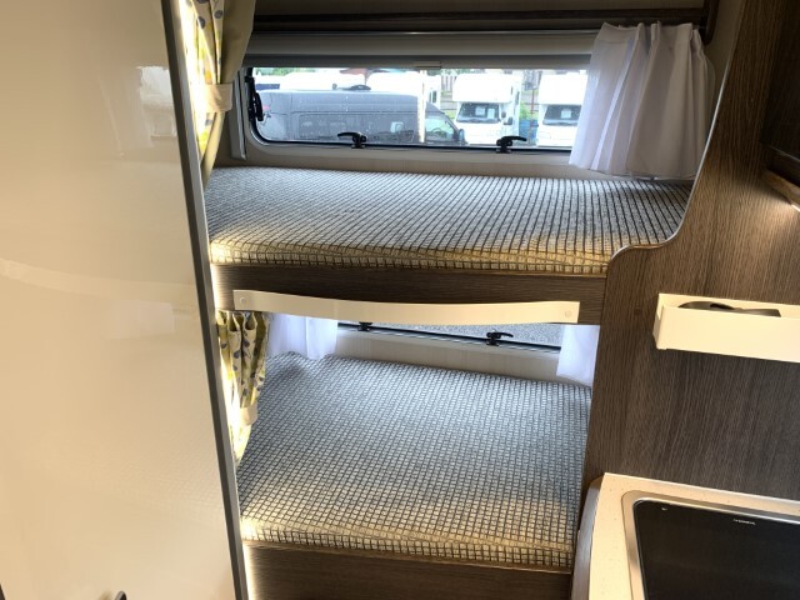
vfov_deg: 53.1
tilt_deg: -20.1
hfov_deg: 67.3
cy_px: 300
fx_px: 601
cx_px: 400
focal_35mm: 26
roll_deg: -1.9
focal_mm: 4.25
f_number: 1.8
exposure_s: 1/73
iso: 100
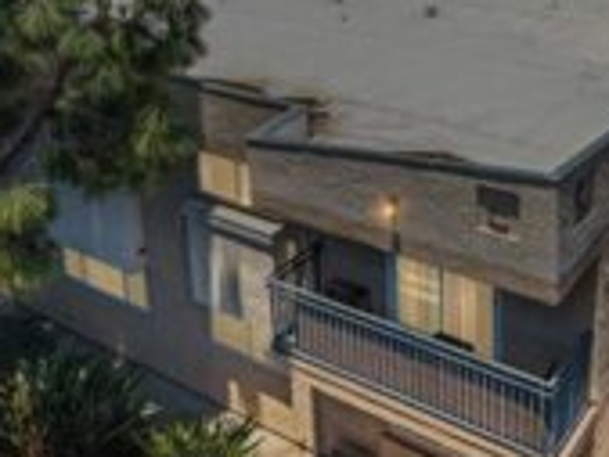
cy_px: -14
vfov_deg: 26.8
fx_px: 898
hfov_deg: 36.4
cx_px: 472
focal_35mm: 51
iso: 200
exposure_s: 1/240
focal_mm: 8.67
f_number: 1.8
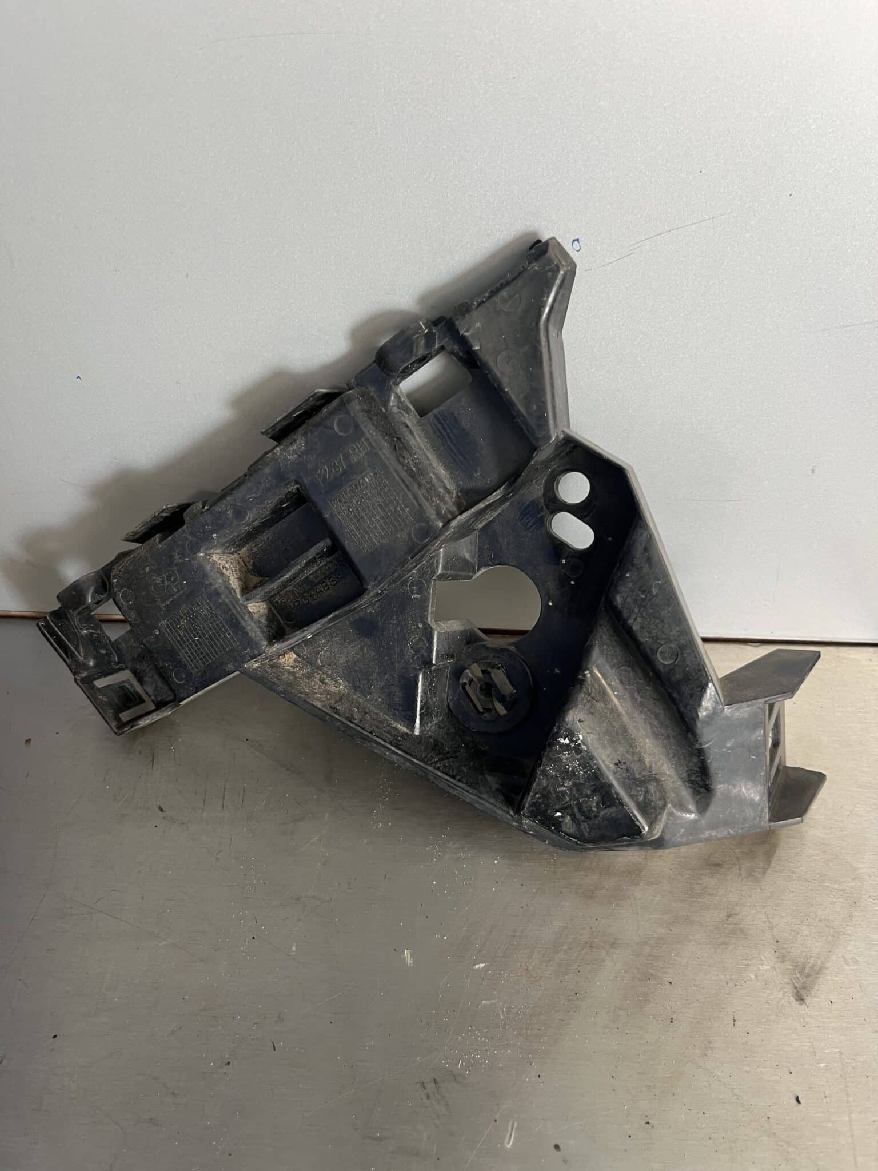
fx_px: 879
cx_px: 439
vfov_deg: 67.3
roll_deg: -0.4
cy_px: 586
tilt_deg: -41.5
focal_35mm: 26
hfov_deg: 53.1
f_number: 1.6
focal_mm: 5.1
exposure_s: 1/64
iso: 125
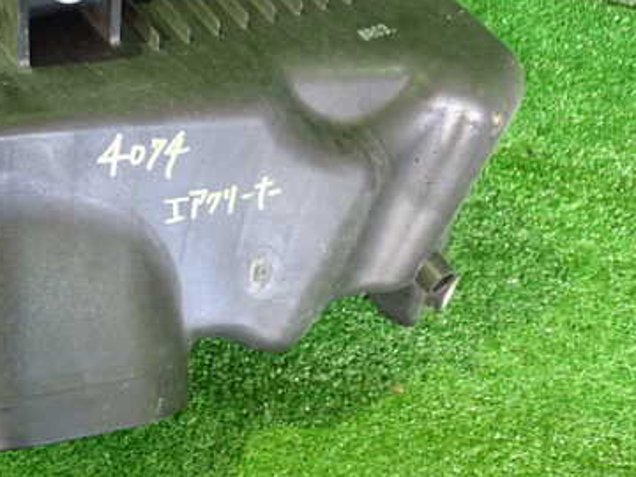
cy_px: 155
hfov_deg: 36.8
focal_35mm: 50
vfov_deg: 28.9
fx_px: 919
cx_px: 124
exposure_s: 1/30
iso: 800
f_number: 2.3
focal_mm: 5.4
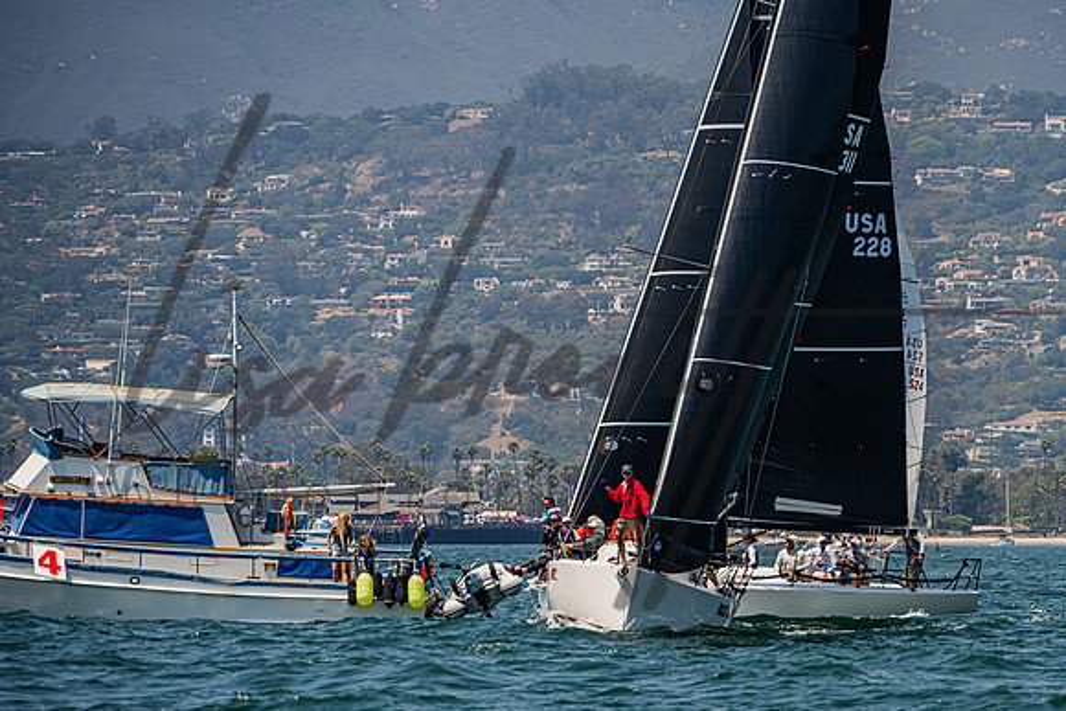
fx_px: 11022
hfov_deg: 5.5
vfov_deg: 3.7
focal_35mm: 372
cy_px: 456
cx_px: 704
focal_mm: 280
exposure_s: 1/1600
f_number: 8
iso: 500
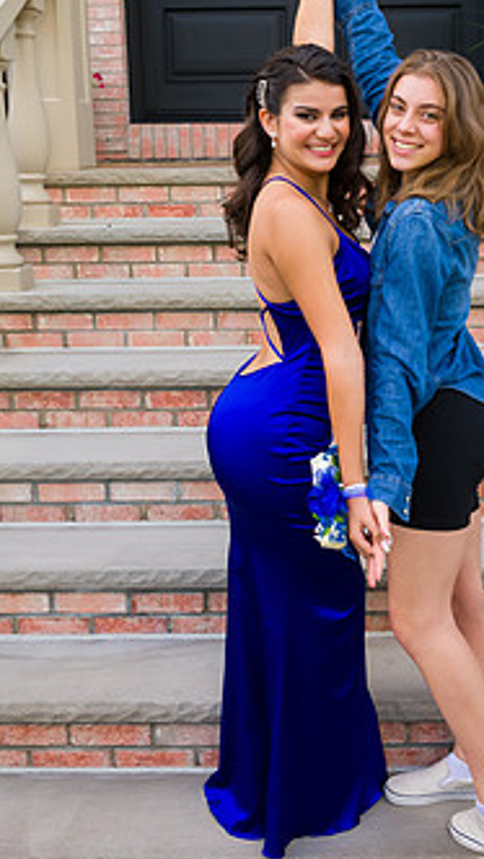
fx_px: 1003
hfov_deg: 26.9
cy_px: 339
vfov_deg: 46.1
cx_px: 336
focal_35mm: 44
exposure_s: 1/200
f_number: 5
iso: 400
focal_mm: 31
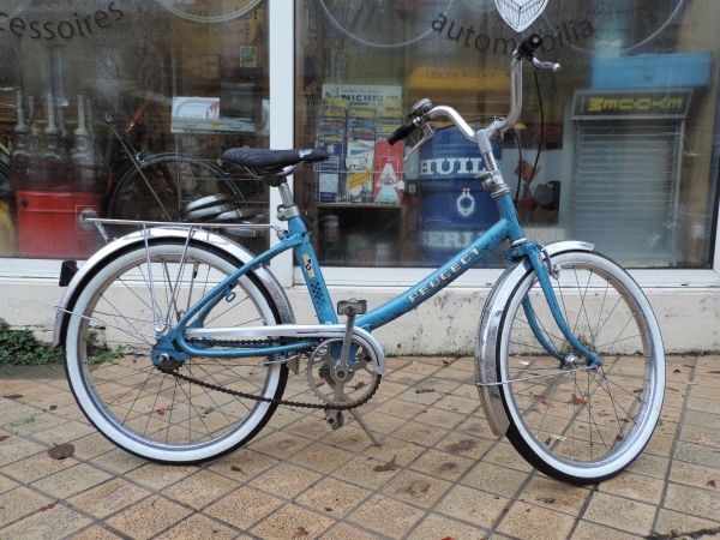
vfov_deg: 49.7
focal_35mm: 28
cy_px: 270
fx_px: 582
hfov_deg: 63.4
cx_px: 360
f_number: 3.1
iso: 90
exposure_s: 1/30
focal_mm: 4.9
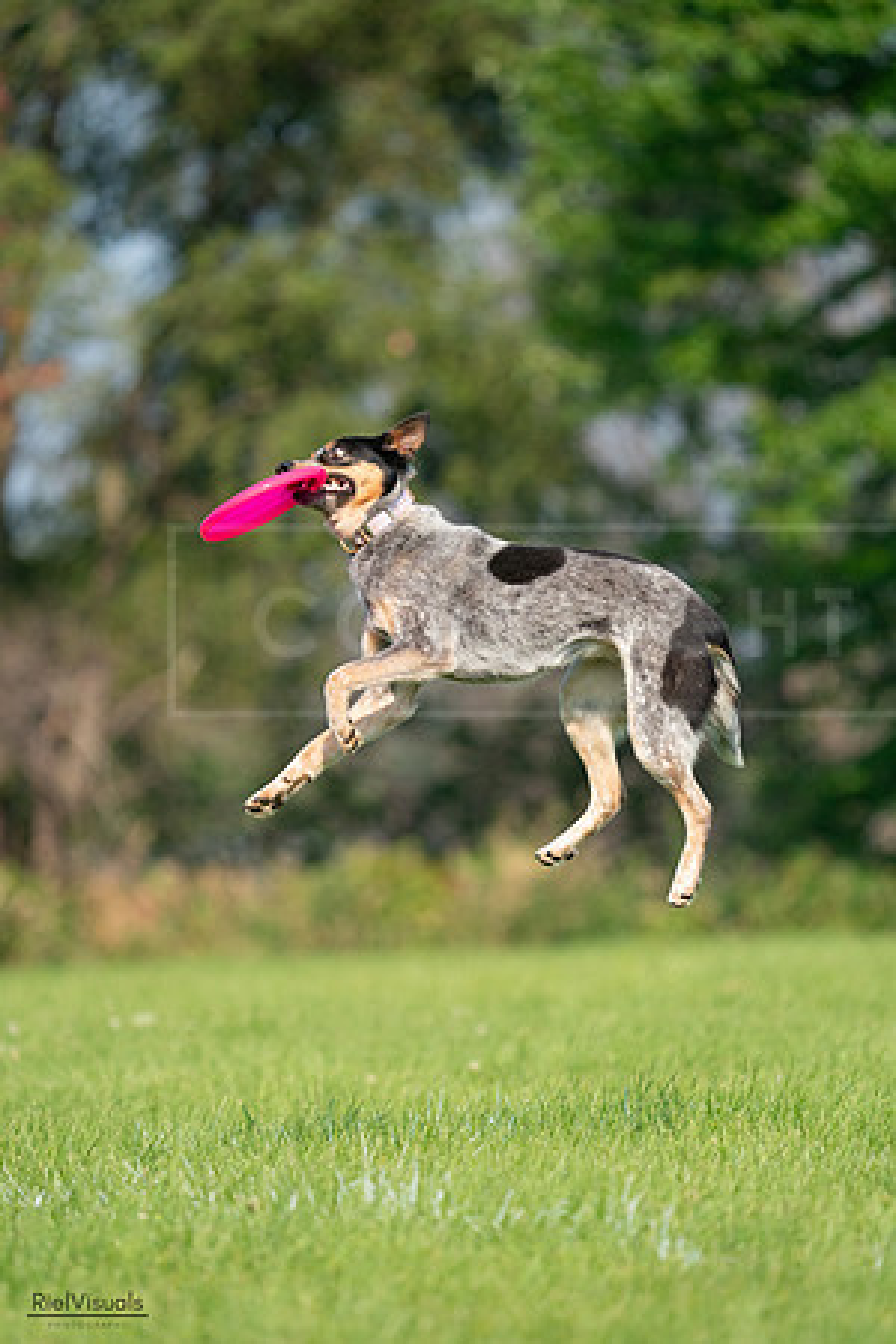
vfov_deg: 5.1
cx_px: 448
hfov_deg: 3.4
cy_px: 672
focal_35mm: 404
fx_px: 15081
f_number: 6.3
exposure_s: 1/4000
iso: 1600
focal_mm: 404
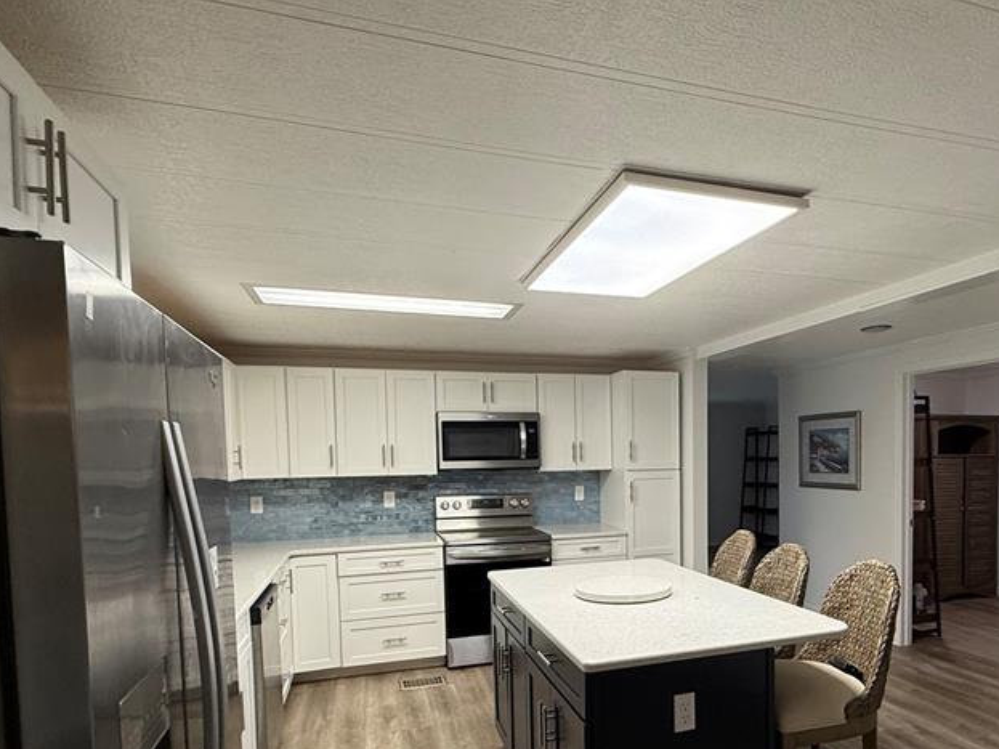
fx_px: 664
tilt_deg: -1.5
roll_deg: +0.4
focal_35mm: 23
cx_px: 609
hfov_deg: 73.0
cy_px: 486
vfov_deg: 57.8
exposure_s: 1/120
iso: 250
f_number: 2.2
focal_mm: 2.22
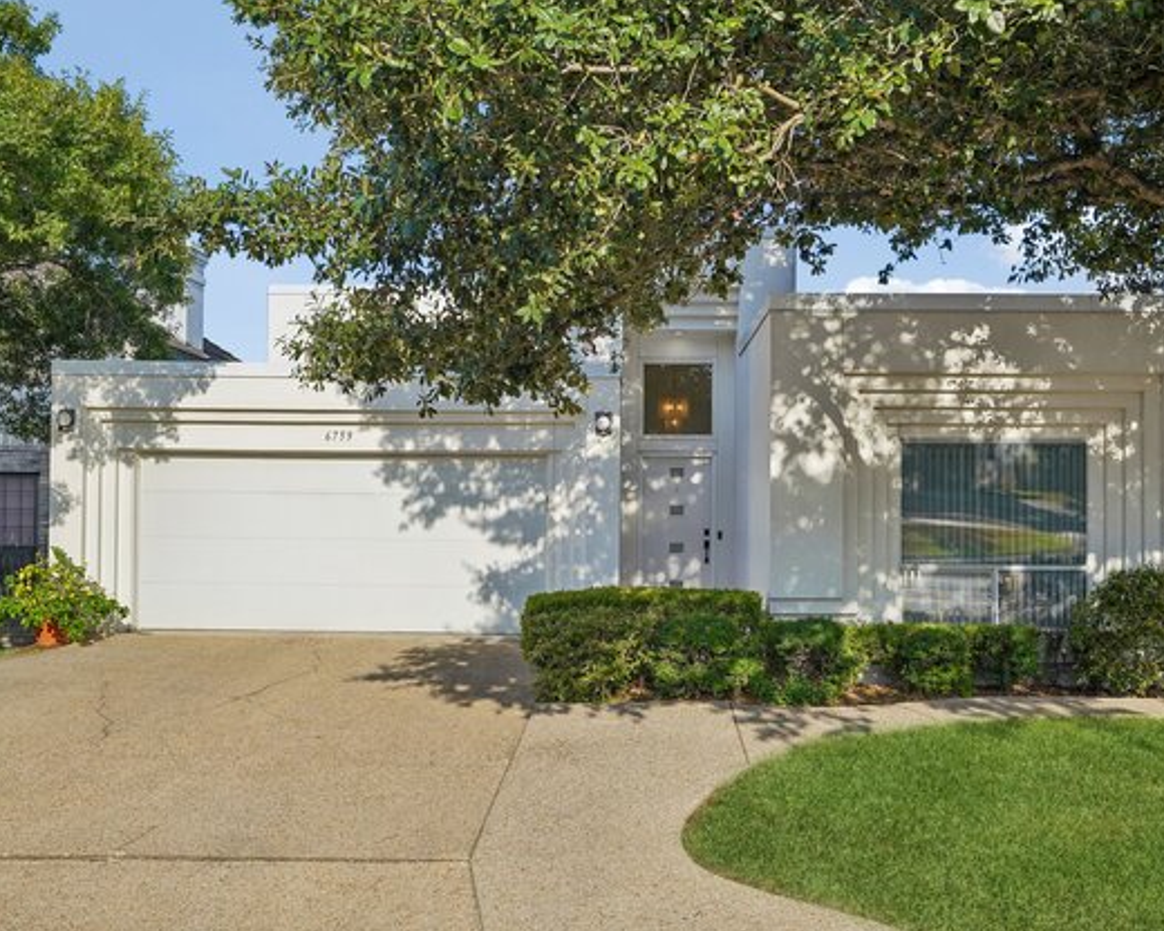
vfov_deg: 40.1
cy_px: 460
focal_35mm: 37
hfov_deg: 49.0
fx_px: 1275
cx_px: 642
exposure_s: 1/250
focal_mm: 32
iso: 100
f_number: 8
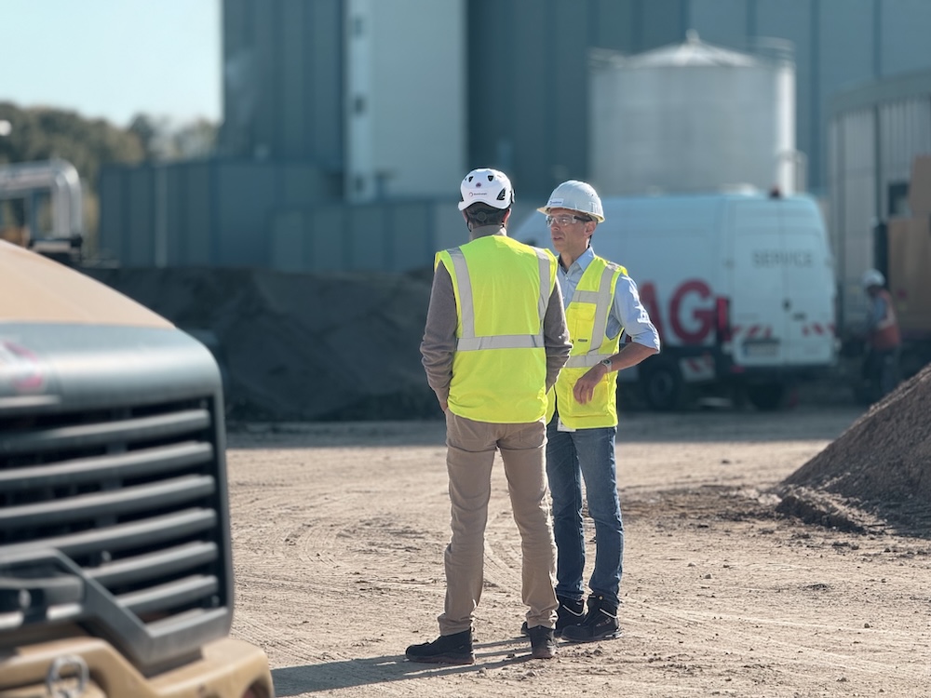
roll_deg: +1.2
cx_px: 466
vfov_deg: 12.3
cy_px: 349
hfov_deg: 16.4
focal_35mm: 120
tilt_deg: -0.3
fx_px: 3227
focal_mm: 15.66
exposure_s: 1/1167
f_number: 2.8
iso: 64
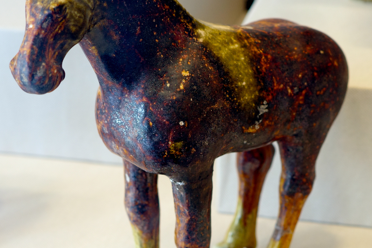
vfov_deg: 22.2
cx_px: 184
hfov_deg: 32.9
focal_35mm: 61
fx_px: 630
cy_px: 147
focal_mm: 26
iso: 200
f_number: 2.8
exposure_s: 1/100
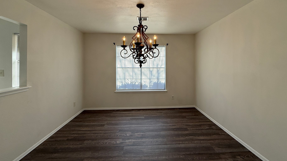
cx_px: 148
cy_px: 65
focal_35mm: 16
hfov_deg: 99.3
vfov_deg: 66.5
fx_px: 122
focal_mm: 2.22
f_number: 2.2
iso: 64
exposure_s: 1/159
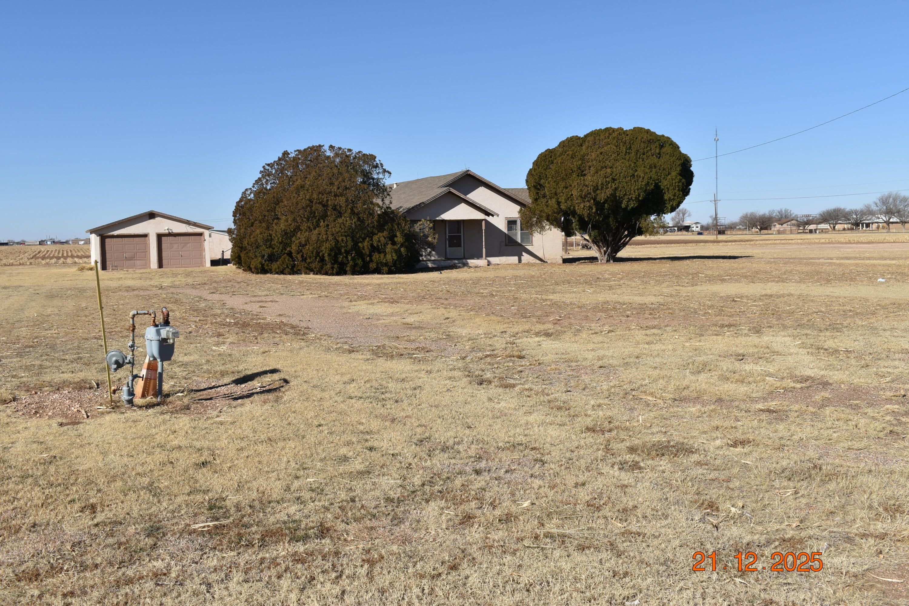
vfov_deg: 34.2
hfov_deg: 49.5
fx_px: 985
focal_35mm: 39
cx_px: 454
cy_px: 303
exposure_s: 1/400
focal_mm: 26
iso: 100
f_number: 10
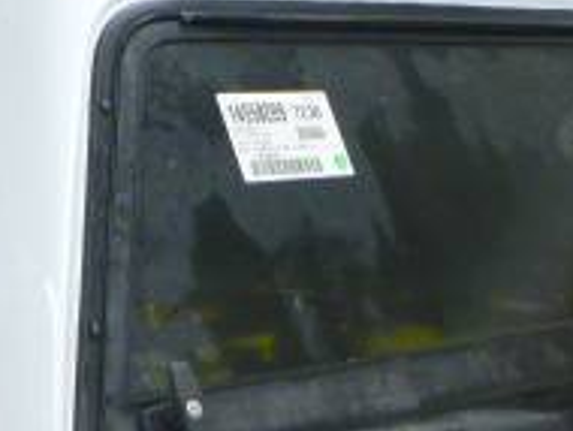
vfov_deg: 17.5
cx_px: 202
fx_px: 1392
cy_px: 96
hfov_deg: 23.2
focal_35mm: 84
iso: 400
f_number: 3.9
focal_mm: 4.5
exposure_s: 1/25
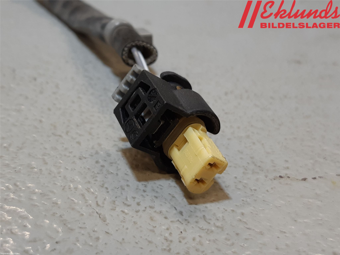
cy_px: 128
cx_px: 170
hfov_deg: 67.3
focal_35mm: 26
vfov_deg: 53.1
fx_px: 255
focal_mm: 3.93
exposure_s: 1/50
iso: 40
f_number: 1.7
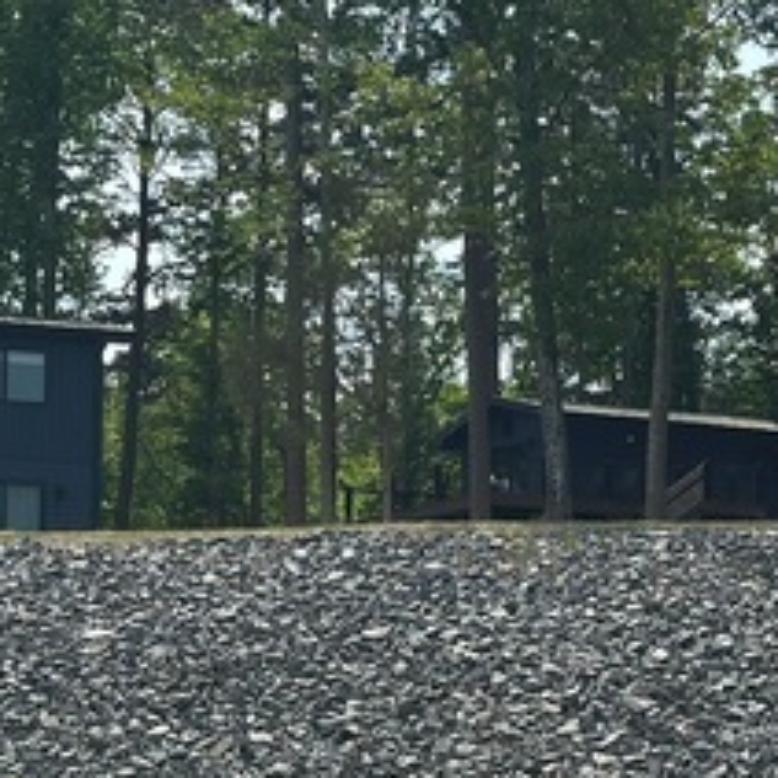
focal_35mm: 134
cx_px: 183
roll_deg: -1.5
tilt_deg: +5.6
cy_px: 568
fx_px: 3407
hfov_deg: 13.0
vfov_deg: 13.0
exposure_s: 1/5000
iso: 100
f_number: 1.78
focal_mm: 6.86
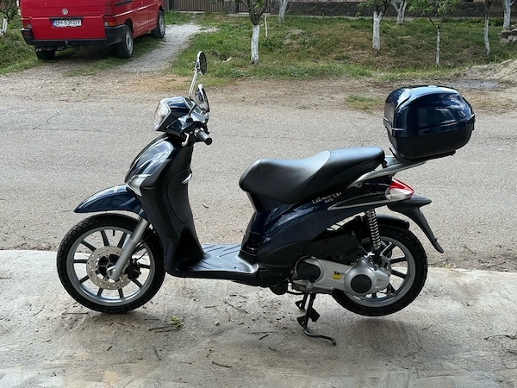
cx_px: 258
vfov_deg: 30.3
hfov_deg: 39.7
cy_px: 194
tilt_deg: -19.1
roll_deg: -0.7
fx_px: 717
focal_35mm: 48
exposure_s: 1/1377
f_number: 1.78
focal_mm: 6.76
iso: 80
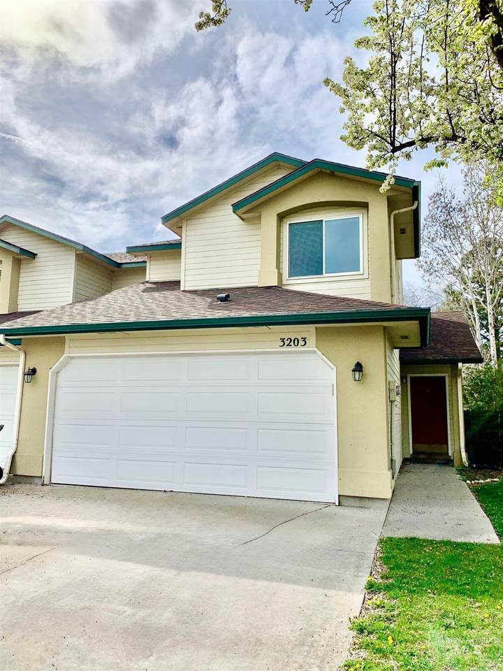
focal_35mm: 26
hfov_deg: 53.1
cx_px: 252
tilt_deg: +9.2
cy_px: 336
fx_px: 504
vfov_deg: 67.3
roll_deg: -1.2
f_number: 1.8
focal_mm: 4.25
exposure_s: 1/4673
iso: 25
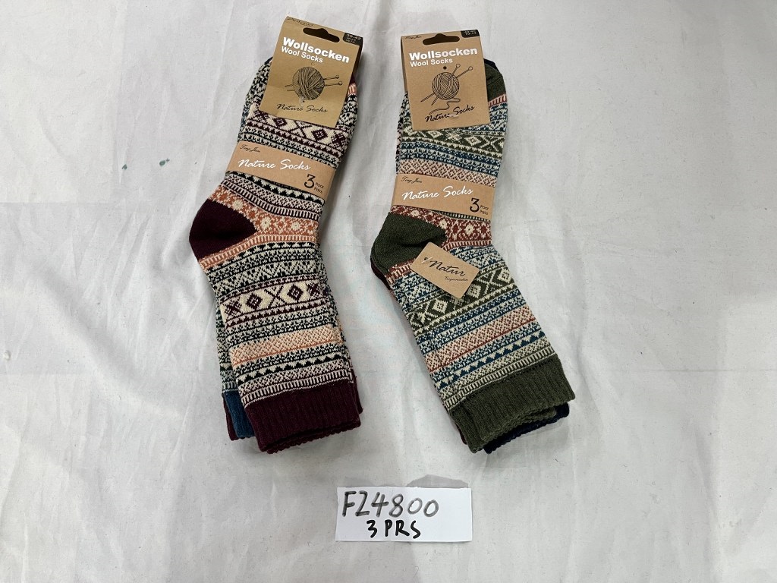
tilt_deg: -78.2
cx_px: 388
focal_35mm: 26
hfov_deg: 67.3
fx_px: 584
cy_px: 292
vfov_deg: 53.1
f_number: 1.6
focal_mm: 5.1
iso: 80
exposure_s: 1/50
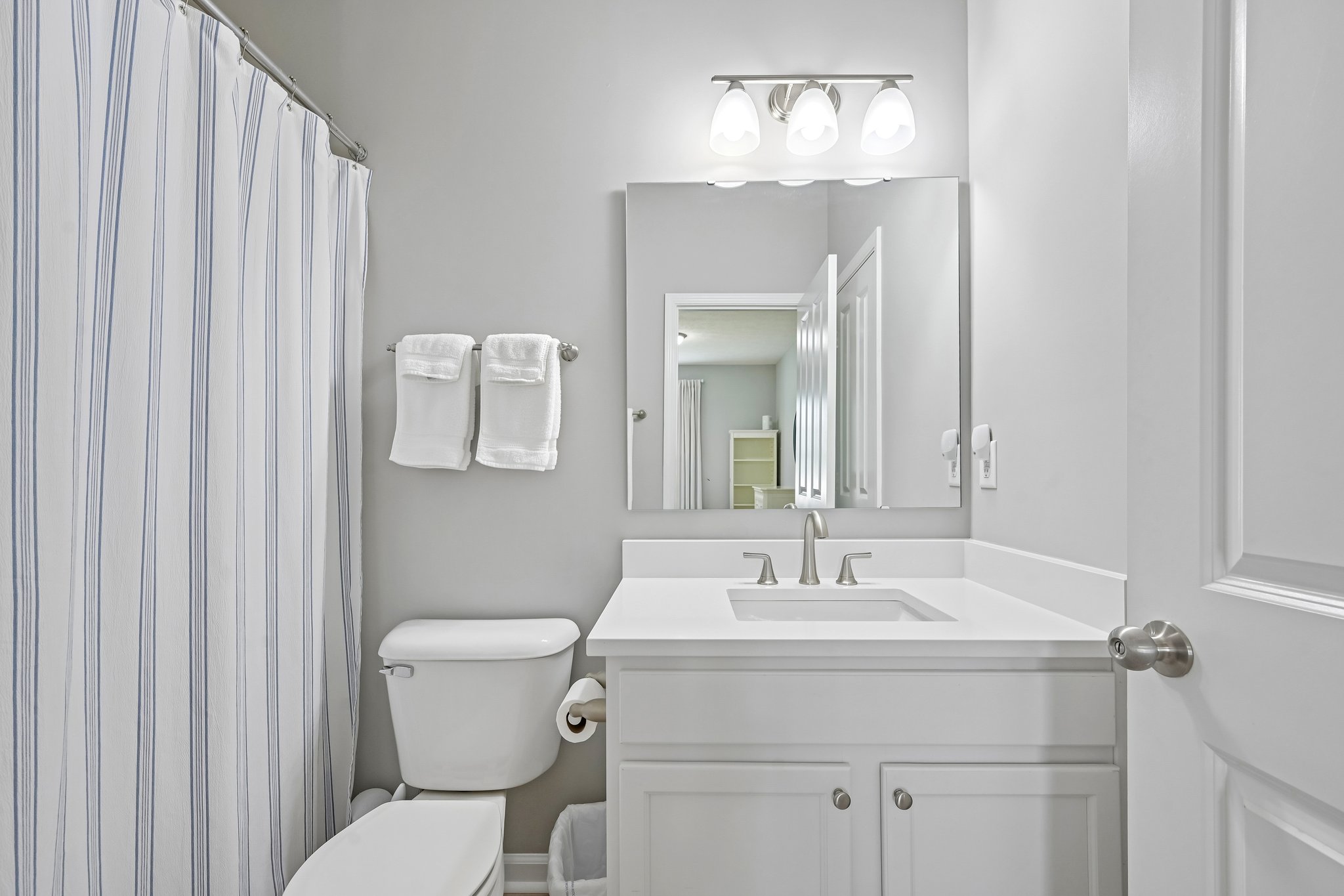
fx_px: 523
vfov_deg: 81.2
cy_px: 448
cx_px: 672
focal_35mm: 14
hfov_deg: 104.3
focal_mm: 14
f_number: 8
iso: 180
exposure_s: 1/15
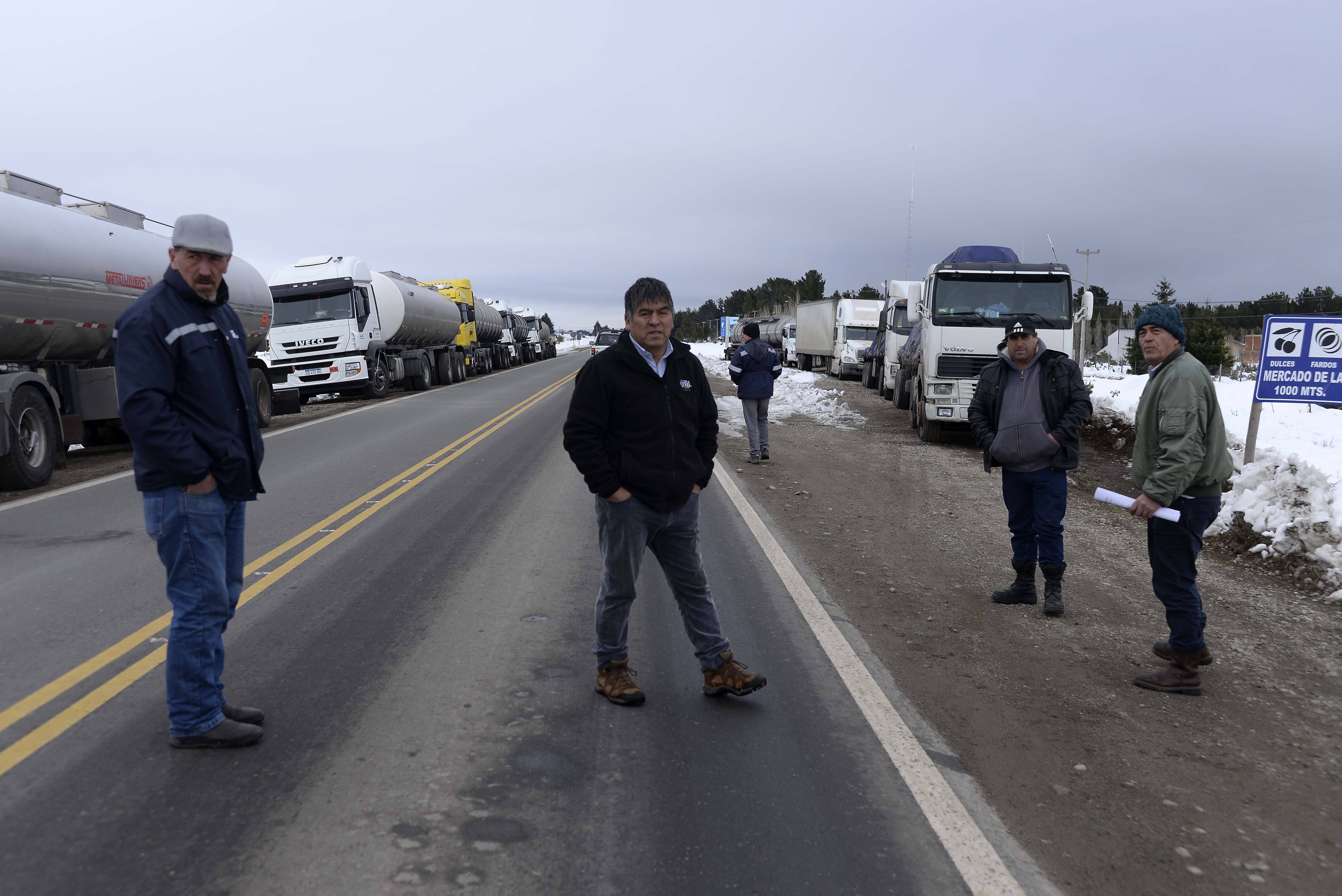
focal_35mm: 35
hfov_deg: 54.4
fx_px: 1305
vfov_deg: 37.9
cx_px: 671
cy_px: 448
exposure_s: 1/640
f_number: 7.1
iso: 200
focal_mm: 35
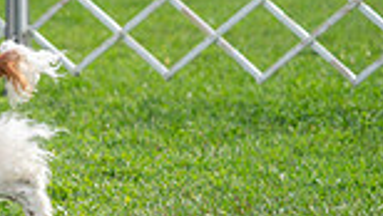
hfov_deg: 5.6
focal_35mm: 382
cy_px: -27
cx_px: -281
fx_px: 3883
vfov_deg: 3.2
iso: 100
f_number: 2.8
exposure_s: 1/1000
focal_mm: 97
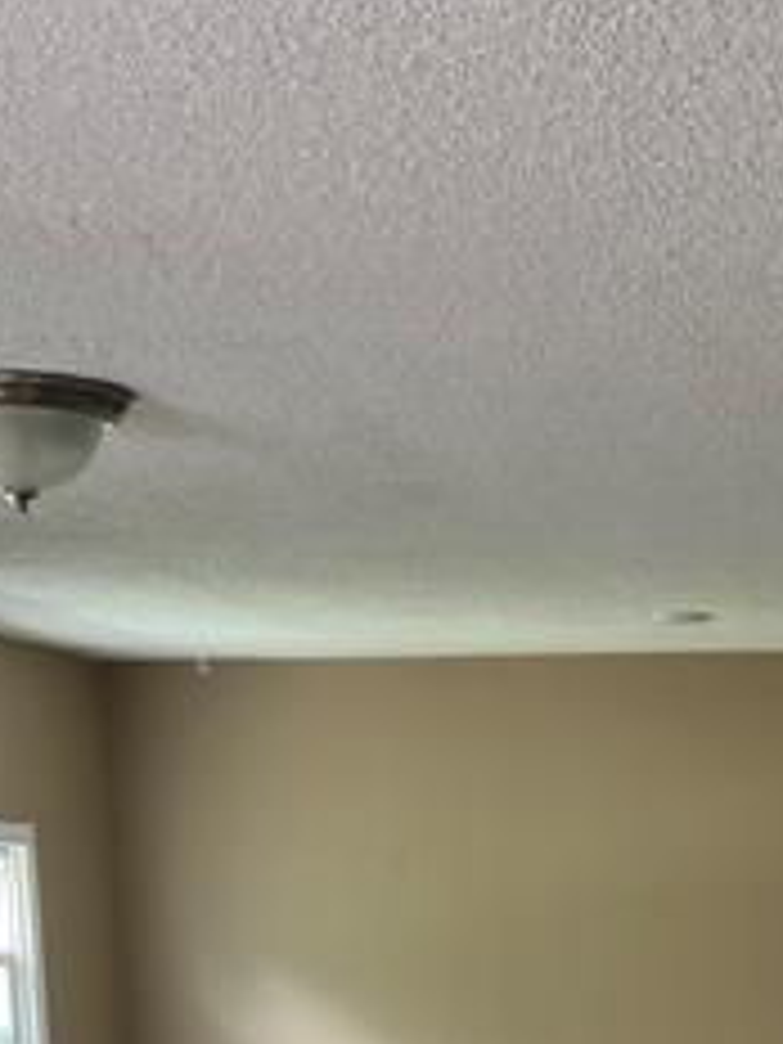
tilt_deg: -9.0
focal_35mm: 86
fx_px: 2594
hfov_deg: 17.0
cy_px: 1386
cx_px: 688
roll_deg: +1.5
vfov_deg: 20.6
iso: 160
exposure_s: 1/60
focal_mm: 5.7
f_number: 1.5
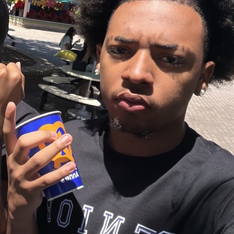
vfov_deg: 34.8
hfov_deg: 32.6
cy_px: 66
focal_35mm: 48
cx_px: 1
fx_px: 367
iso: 160
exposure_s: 1/2128
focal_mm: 2.71
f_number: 1.9
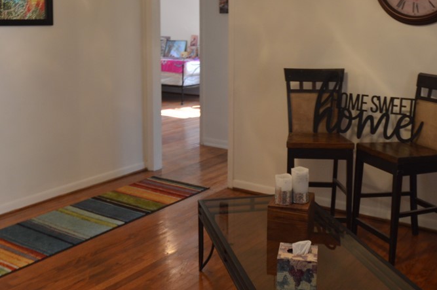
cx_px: 199
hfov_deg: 44.5
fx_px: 533
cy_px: 76
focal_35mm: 44
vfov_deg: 30.0
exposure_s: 1/40
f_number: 3.5
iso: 400
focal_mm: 18
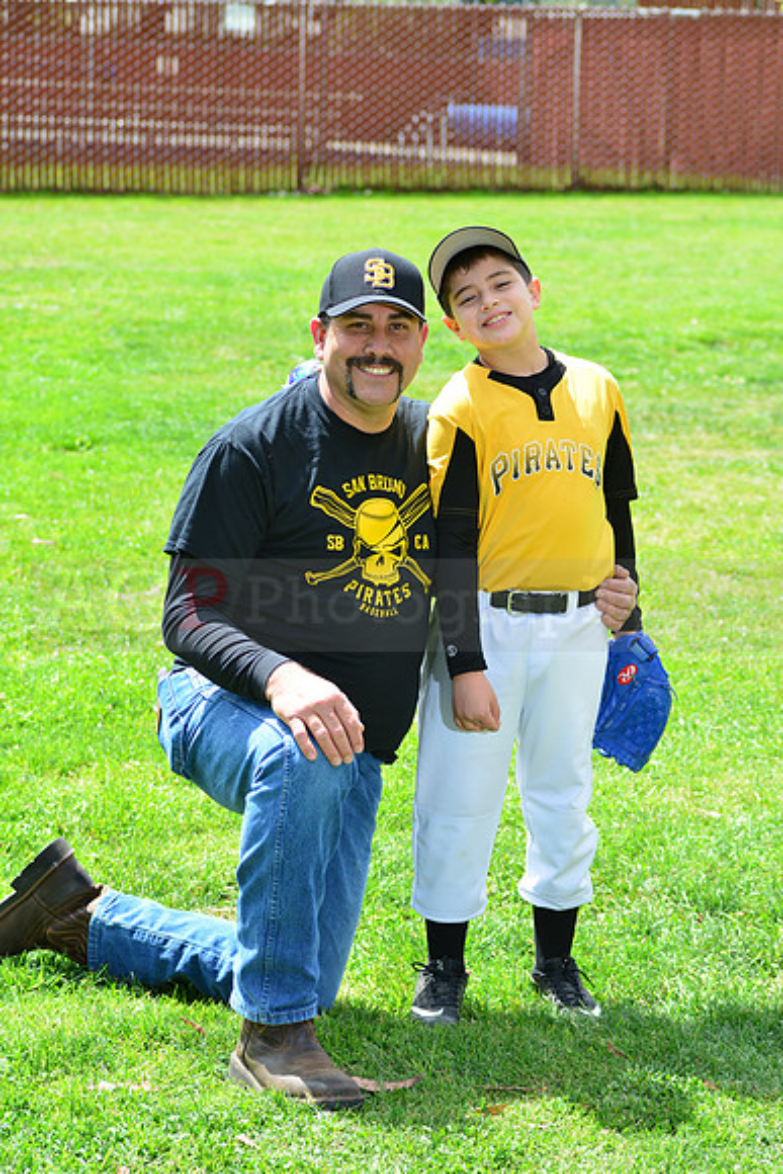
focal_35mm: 100
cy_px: 587
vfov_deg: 20.4
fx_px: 3260
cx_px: 392
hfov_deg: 13.7
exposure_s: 1/200
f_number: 8
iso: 200
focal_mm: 100
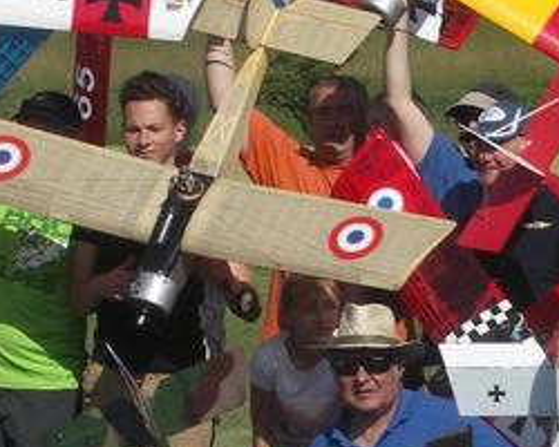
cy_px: 454
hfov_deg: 6.0
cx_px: 816
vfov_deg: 4.8
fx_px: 5278
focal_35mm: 319
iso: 100
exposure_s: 1/400
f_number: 7.1
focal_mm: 26.4
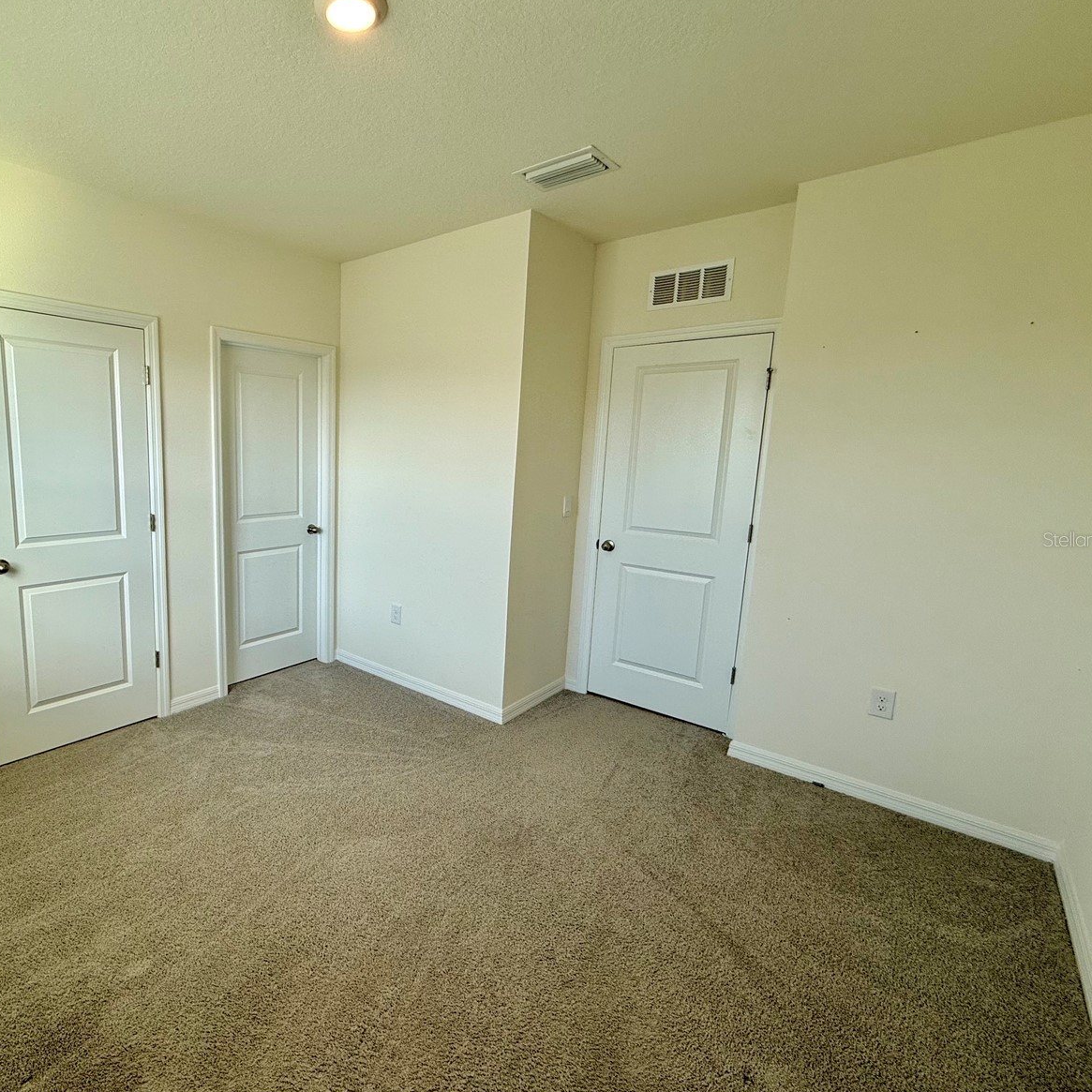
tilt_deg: -8.5
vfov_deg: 84.0
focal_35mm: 17
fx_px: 607
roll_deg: -1.5
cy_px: 539
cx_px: 381
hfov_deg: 81.7
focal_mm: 2.22
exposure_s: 1/120
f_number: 2.2
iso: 64
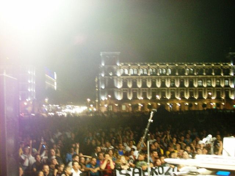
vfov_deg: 32.2
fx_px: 305
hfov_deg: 42.1
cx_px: 118
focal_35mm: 45
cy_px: 88
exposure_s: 1/8
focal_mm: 7.6
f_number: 3
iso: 200
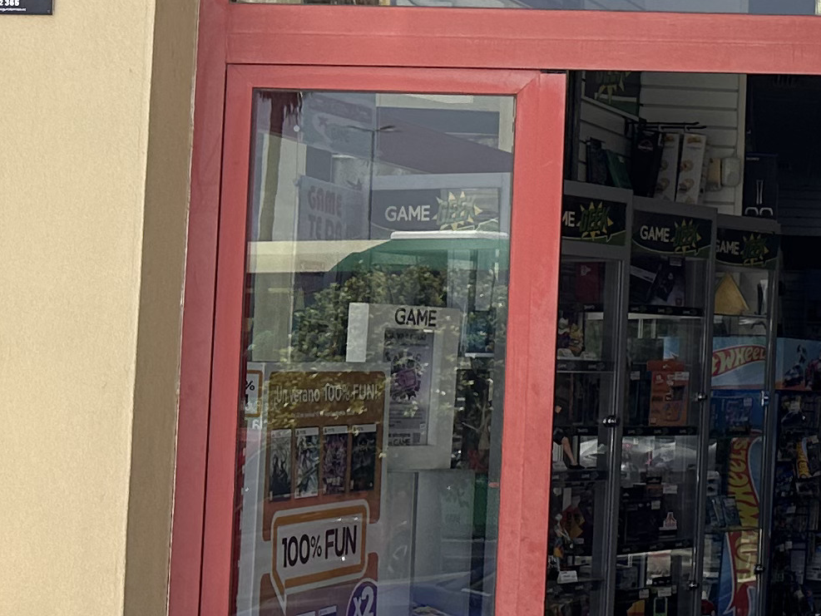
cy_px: 218
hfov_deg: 16.9
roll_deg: -1.5
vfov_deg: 15.1
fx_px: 2325
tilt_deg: +5.1
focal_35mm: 98
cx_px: 1432
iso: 80
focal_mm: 6.86
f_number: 1.78
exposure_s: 1/1812
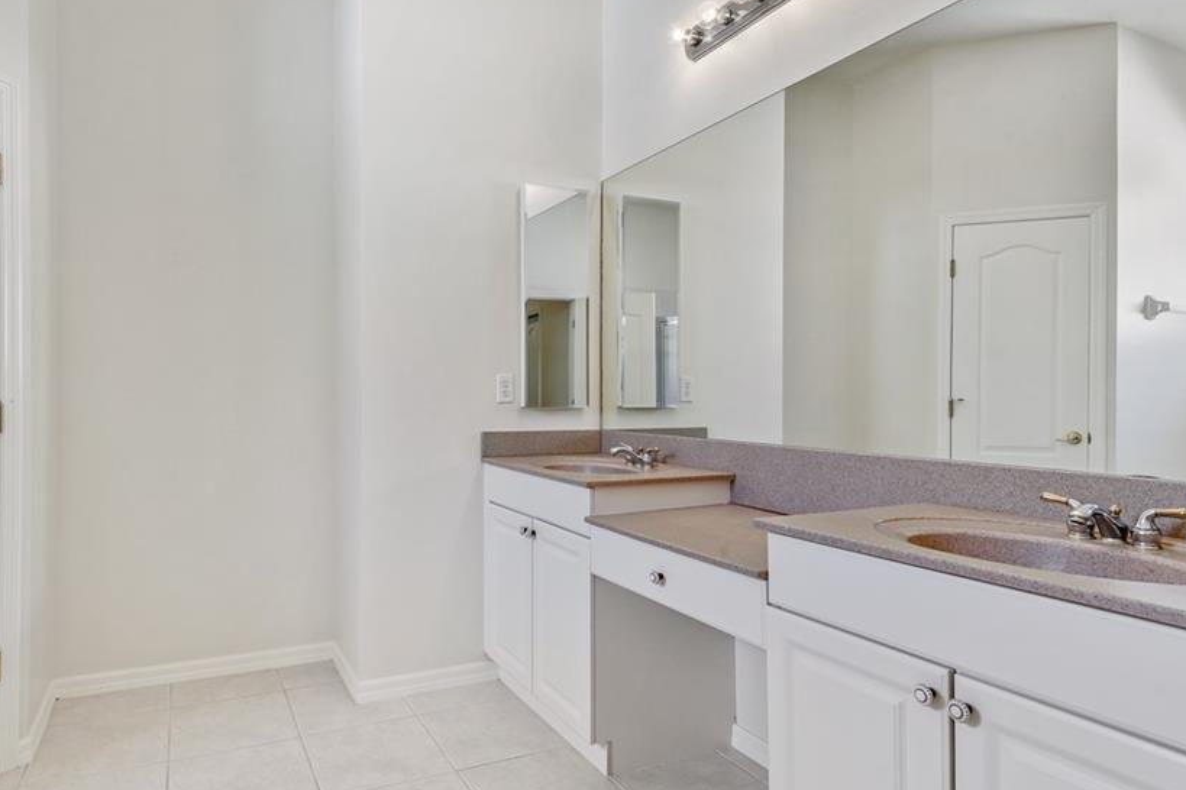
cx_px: 482
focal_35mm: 20
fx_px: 659
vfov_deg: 61.9
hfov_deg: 83.1
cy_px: 386
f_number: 11
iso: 400
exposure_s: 1/25
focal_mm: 16
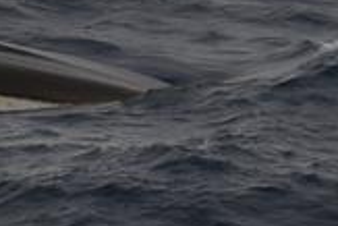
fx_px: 3637
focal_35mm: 387
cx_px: -278
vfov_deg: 3.6
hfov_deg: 5.2
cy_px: -74
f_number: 4.5
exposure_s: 1/320
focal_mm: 60
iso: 400
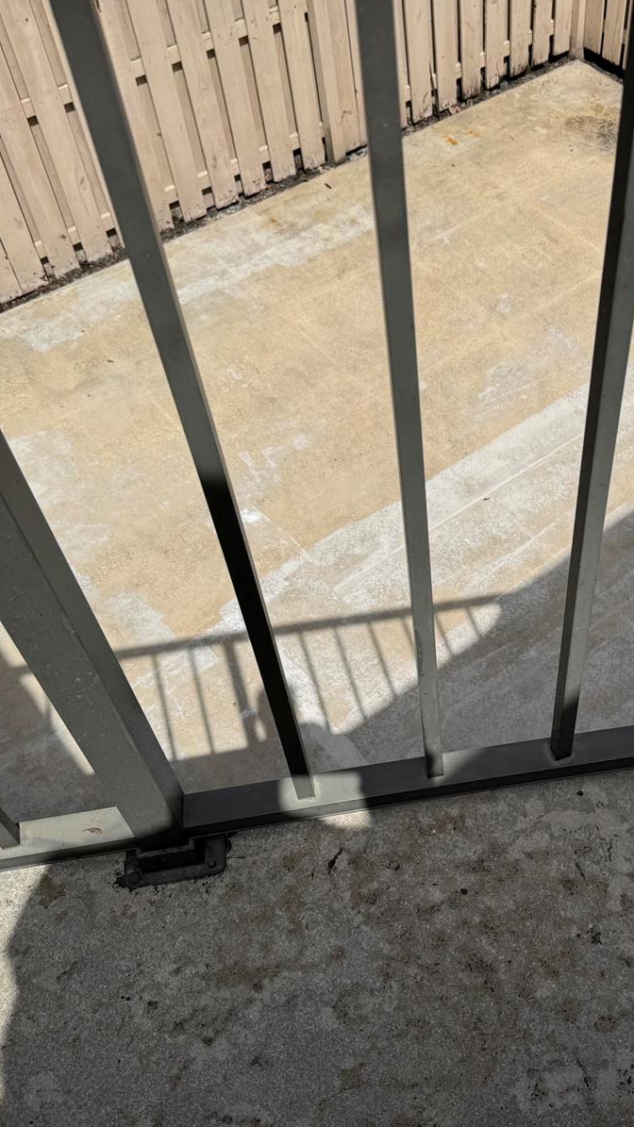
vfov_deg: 56.6
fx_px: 1046
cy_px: 562
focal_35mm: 35
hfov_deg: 33.1
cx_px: 473
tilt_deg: -53.5
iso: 80
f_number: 1.78
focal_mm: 6.76
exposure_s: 1/9009
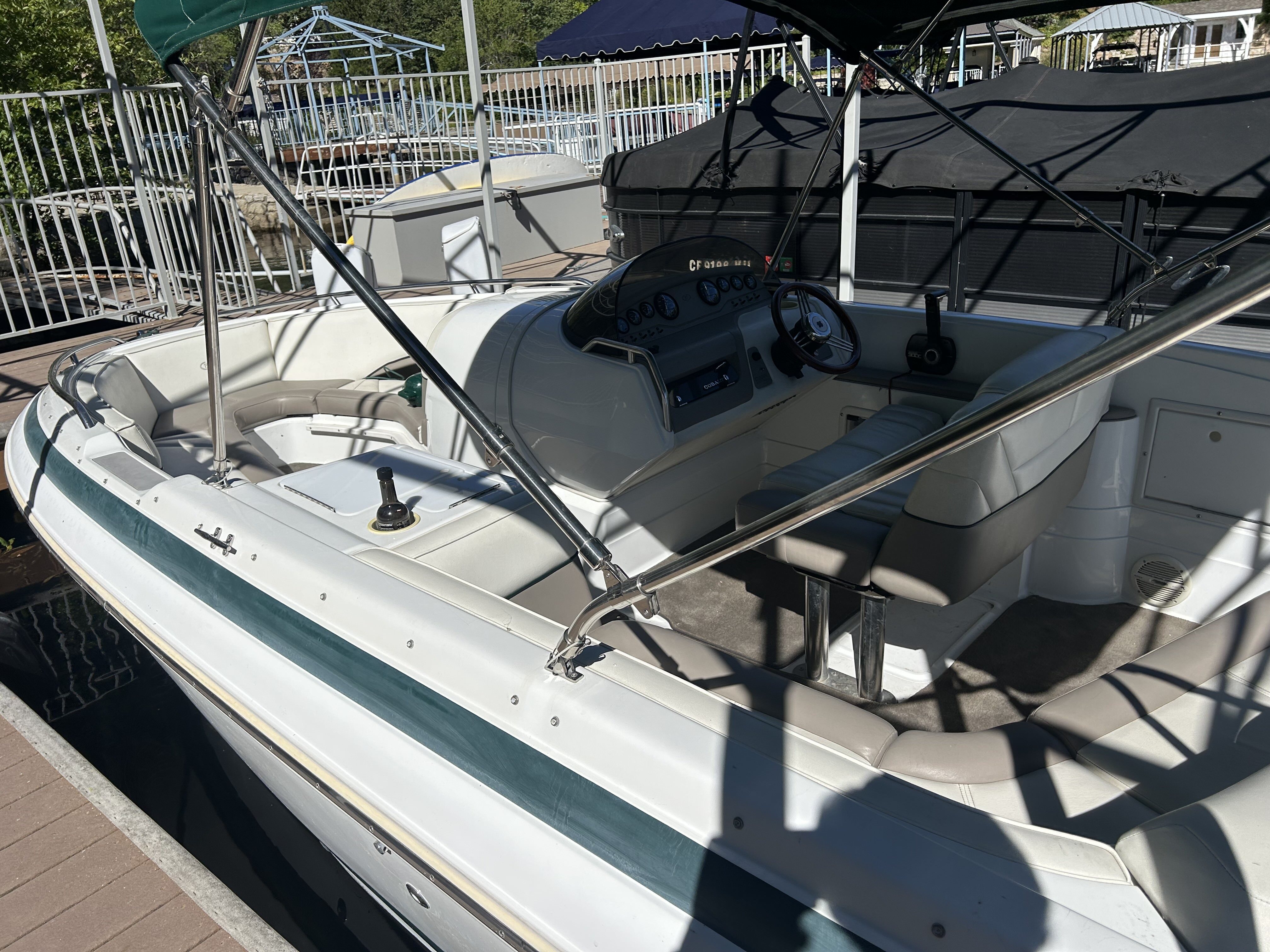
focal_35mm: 26
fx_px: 954
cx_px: 635
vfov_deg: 53.1
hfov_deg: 67.3
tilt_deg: -20.9
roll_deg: +5.8
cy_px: 476
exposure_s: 1/9434
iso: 50
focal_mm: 5.7
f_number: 1.5
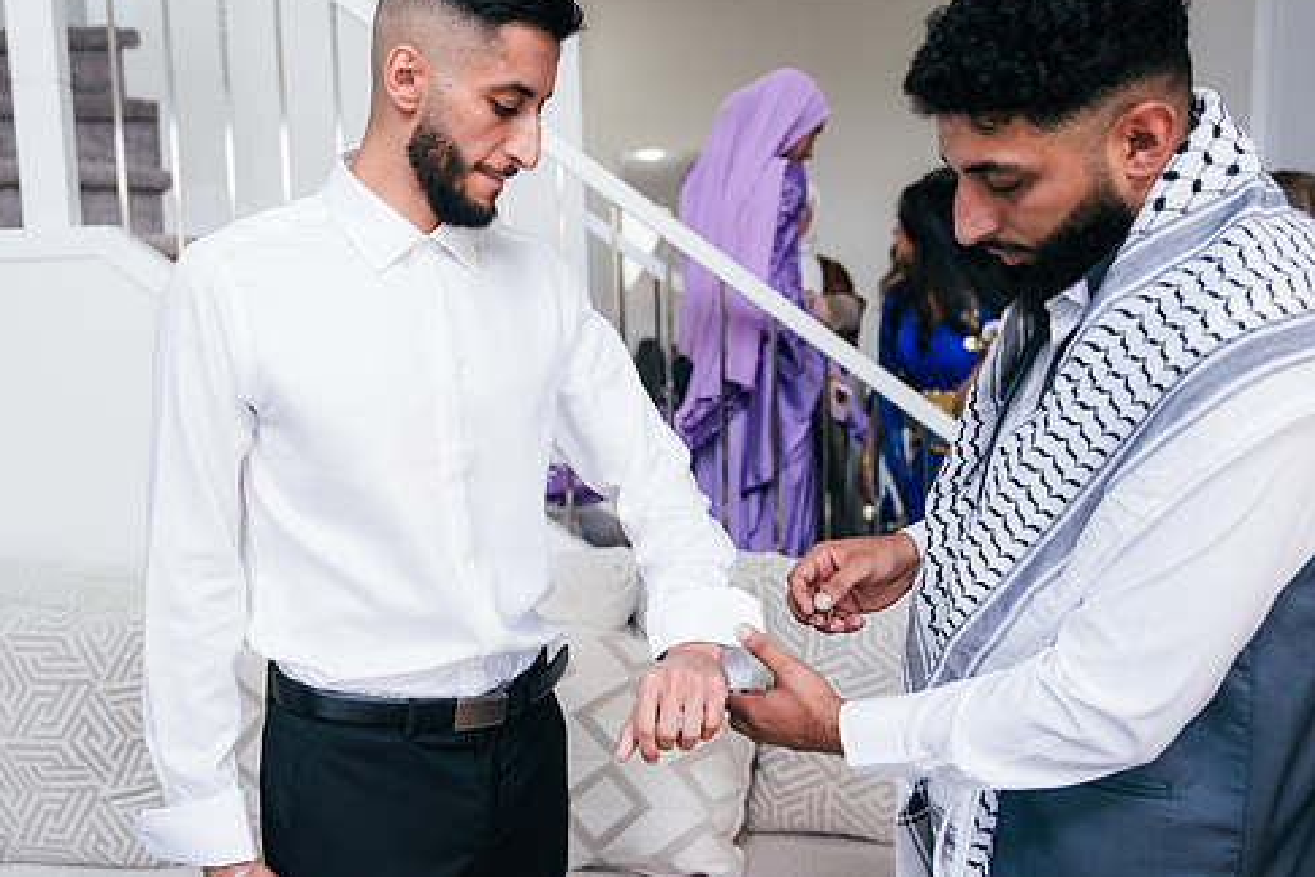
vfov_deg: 35.9
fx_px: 1351
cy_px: 443
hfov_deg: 51.6
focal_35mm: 37
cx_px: 544
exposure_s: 1/160
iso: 250
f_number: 2.8
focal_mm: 31
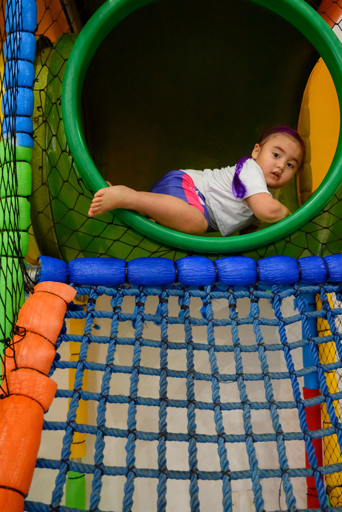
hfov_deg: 35.7
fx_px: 527
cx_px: 223
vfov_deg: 51.6
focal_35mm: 37
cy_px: 214
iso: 2000
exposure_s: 1/160
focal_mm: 27.5
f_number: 4
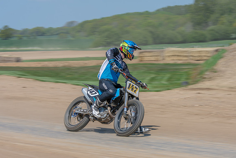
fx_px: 977
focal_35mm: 149
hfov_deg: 13.8
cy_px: 89
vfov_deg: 9.2
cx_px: 134
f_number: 8
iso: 100
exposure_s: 1/160
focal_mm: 86
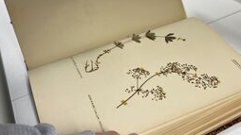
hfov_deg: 51.6
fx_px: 249
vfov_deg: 30.2
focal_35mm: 39
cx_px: 119
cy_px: 43
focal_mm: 4.25
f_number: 1.8
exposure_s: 1/100
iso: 50
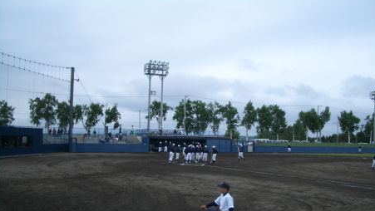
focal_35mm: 39
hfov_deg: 51.6
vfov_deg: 30.3
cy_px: 136
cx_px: 190
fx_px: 388
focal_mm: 5.8
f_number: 4.3
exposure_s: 1/320
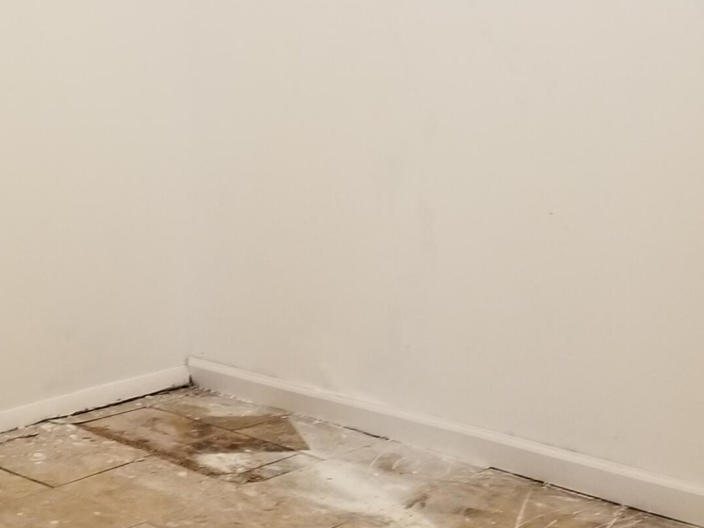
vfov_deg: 20.2
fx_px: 1485
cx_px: 217
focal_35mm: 73
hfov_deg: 26.5
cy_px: 233
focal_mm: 4.25
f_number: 1.7
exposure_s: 1/17
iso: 250
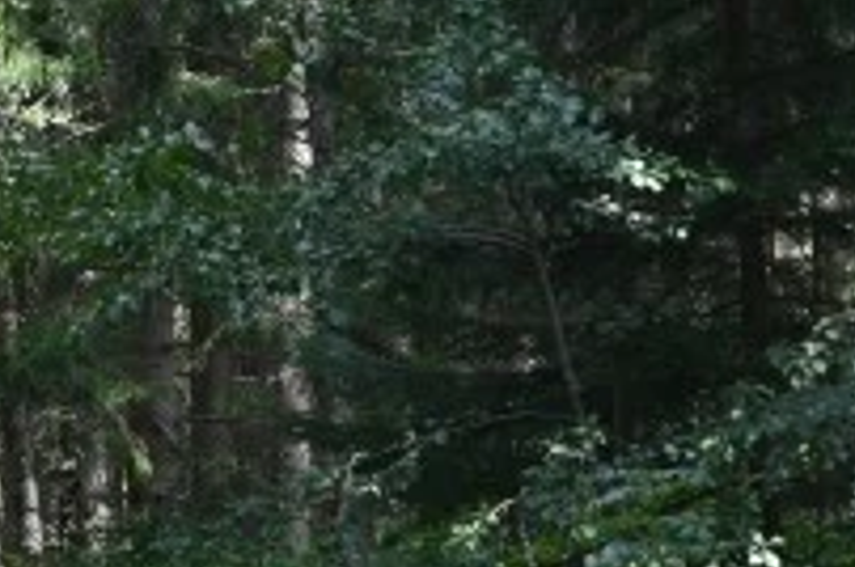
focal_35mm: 284
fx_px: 6734
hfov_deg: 7.0
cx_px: -792
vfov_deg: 4.8
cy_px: -140
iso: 200
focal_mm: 53
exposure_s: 1/250
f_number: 4.5
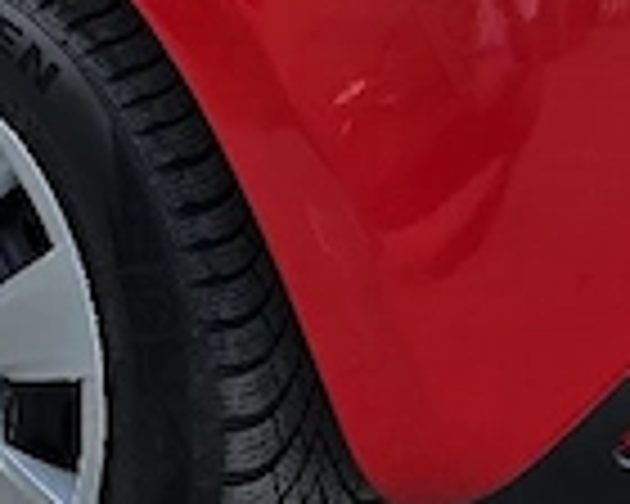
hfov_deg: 19.9
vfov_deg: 15.3
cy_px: -130
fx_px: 1790
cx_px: 180
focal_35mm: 96
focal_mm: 6.3
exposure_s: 1/1429
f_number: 1.7
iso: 80
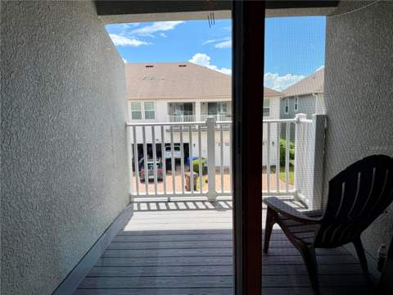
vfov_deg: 56.8
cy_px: 148
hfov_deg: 71.6
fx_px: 272
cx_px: 196
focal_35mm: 24
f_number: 1.78
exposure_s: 1/1653
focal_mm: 6.76
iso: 80
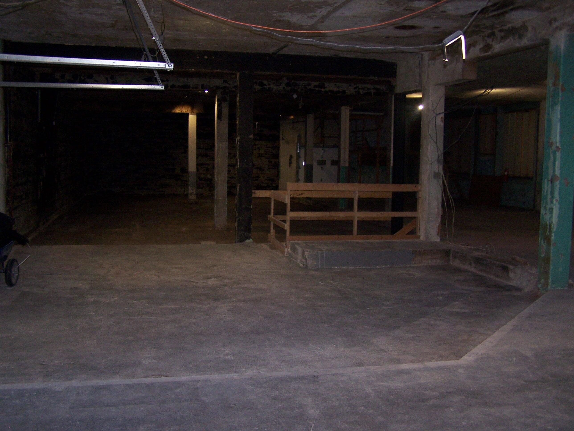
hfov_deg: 49.0
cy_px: 216
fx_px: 630
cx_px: 287
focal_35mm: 38
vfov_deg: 37.7
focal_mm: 6.3
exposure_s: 1/60
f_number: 2.8
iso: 140
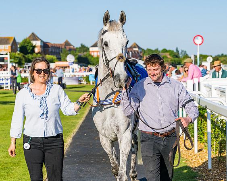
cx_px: 127
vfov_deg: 13.6
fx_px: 759
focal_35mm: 113
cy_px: 127
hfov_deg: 17.0
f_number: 5
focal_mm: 70
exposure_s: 1/1250
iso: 200
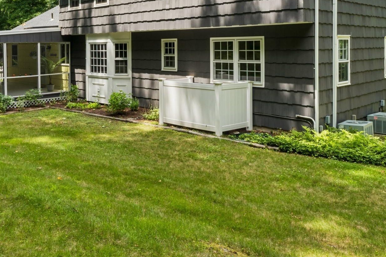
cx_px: 114
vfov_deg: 37.0
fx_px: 375
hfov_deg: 52.9
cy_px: 68
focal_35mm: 35
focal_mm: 14
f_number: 22
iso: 100
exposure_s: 1/8
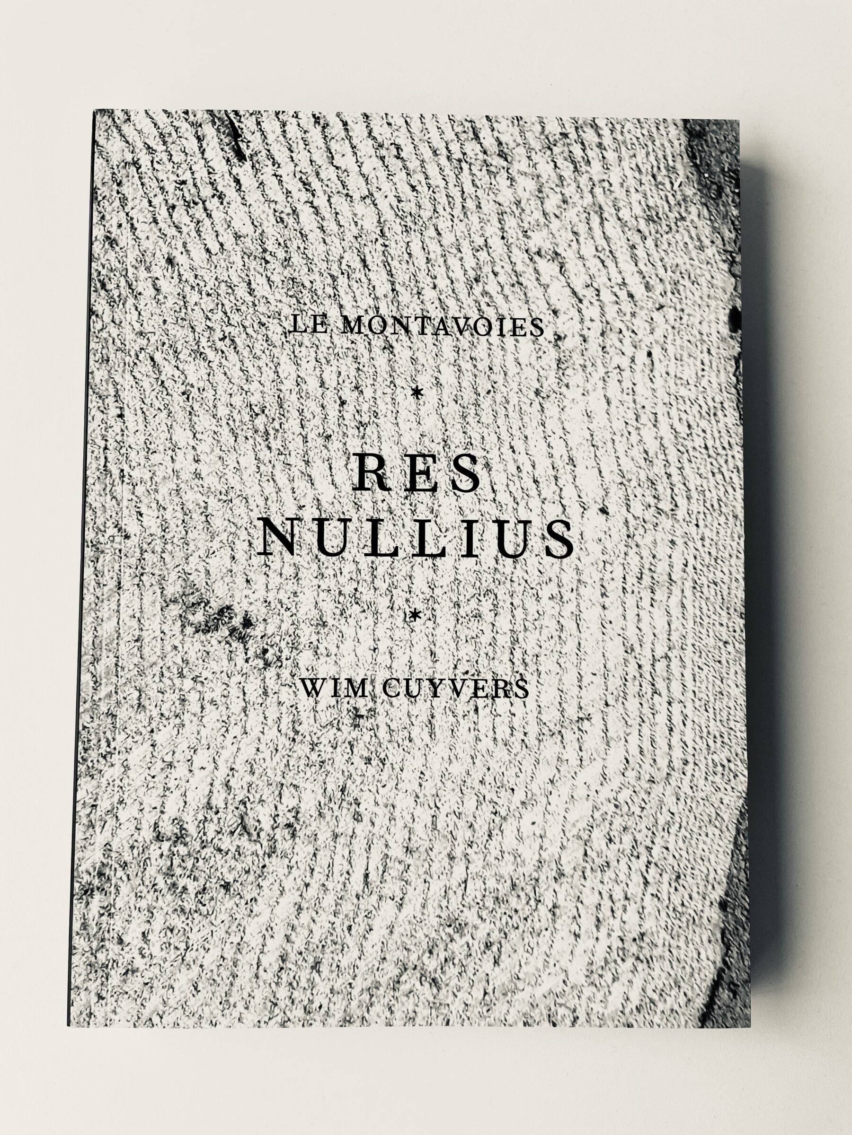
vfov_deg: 67.3
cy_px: 568
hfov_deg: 53.1
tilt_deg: -86.9
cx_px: 426
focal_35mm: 26
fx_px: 853
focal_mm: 4.2
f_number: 1.6
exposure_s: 1/485
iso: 32
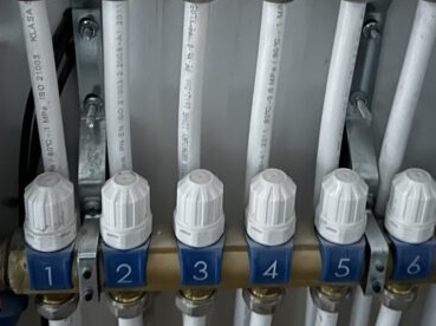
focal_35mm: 50
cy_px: 52
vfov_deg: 28.3
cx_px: 219
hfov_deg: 38.2
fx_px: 629
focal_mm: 6.86
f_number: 1.78
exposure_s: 1/11
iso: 1250
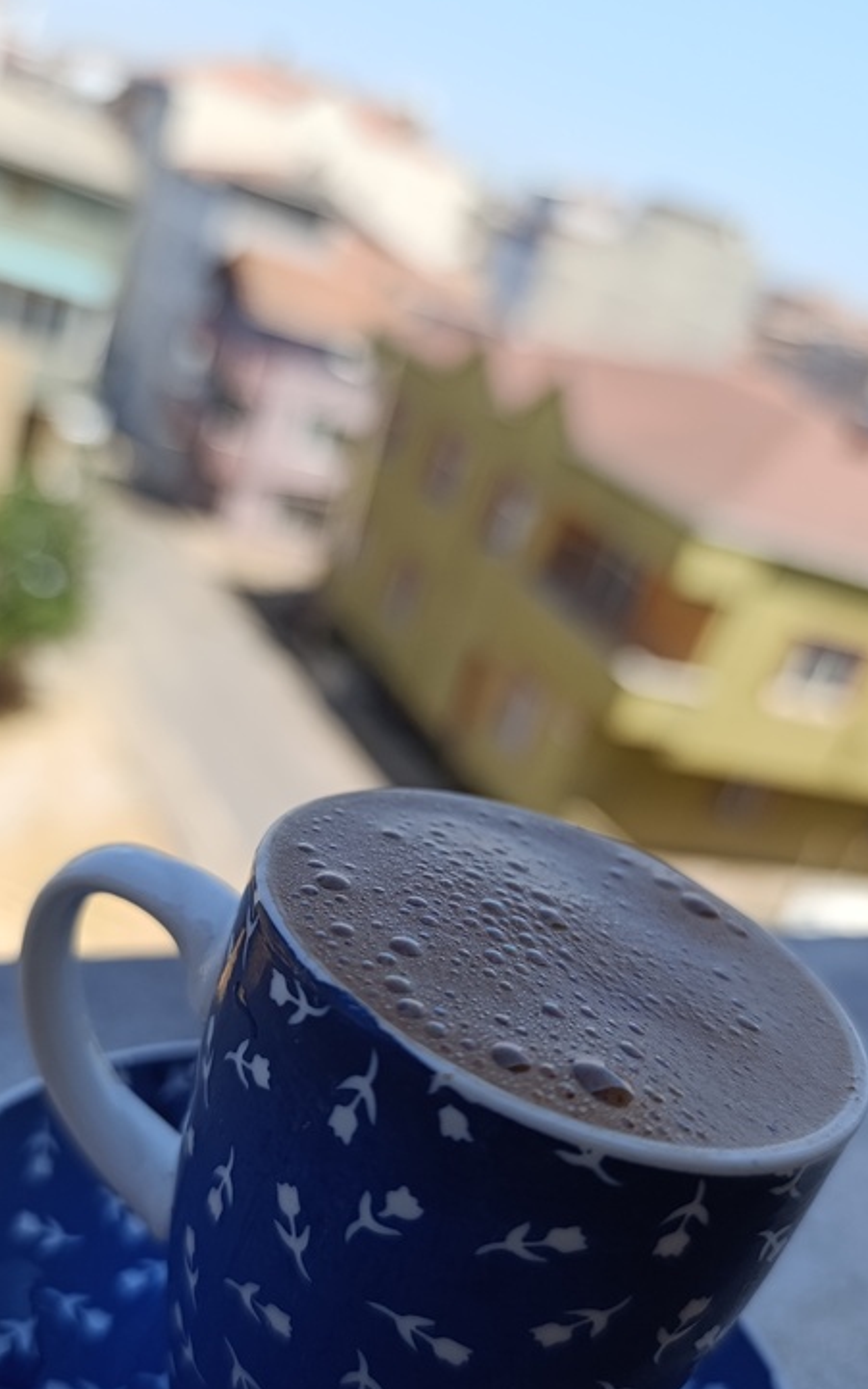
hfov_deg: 40.5
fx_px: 1174
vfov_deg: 60.9
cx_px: 379
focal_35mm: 31
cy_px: 802
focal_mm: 6.14
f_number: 1.6
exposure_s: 1/305
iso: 50
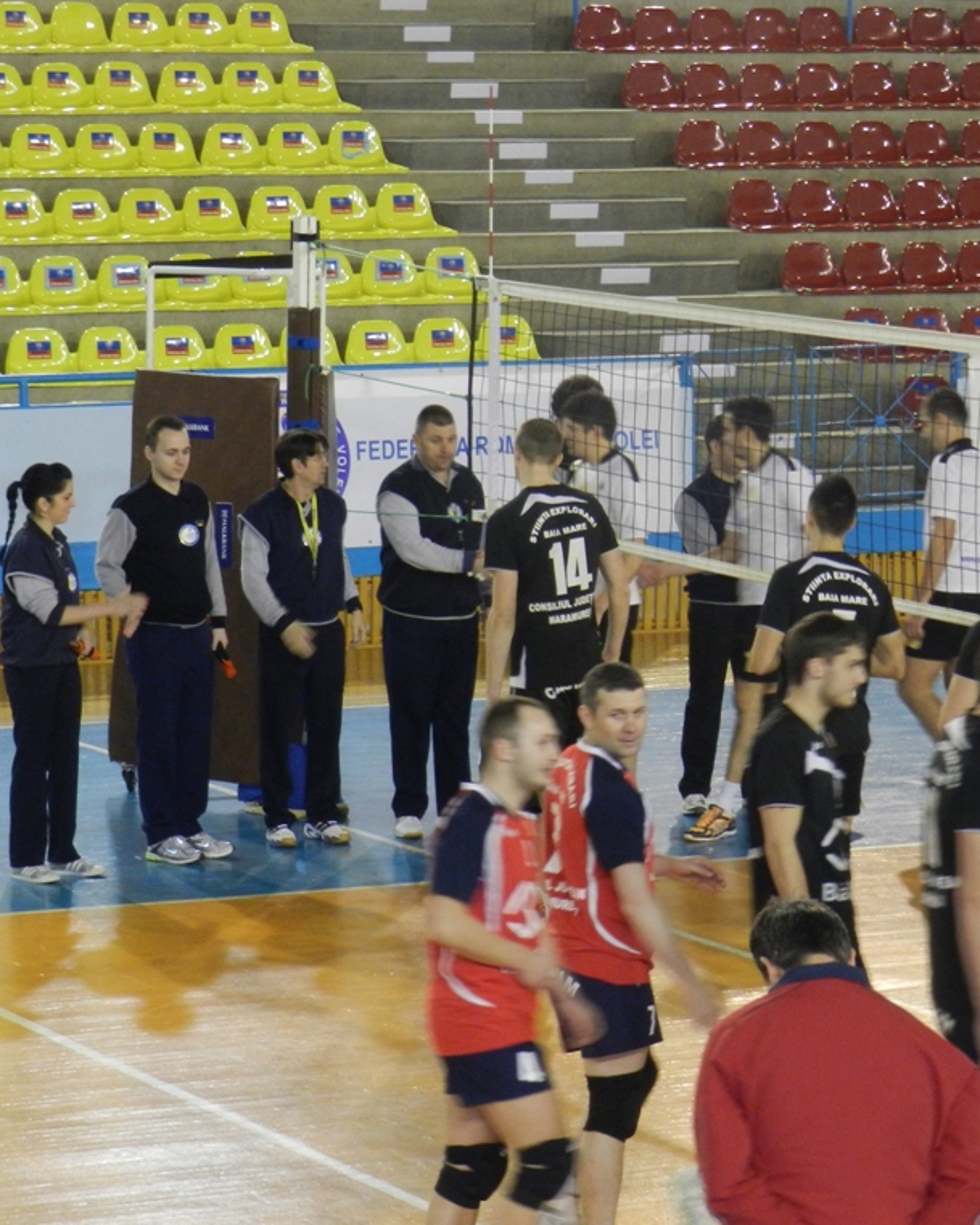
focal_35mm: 151
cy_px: 610
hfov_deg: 10.2
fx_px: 5473
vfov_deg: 12.8
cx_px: 805
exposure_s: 1/30
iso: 500
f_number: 4.8
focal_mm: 20.5
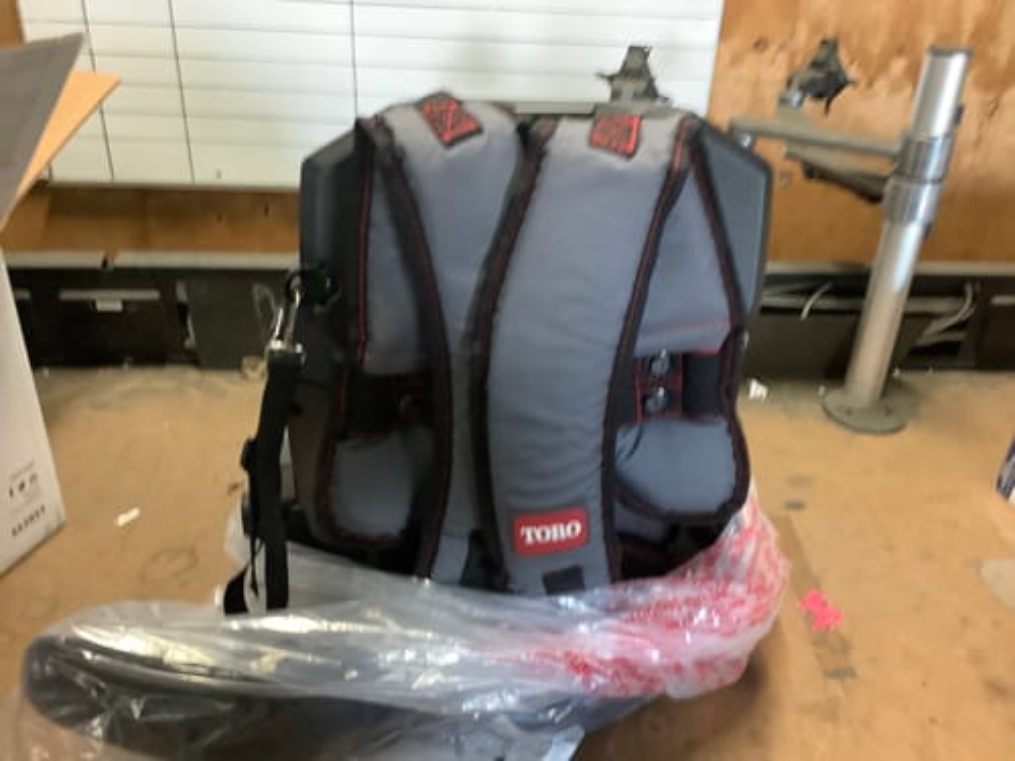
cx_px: 508
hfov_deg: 58.4
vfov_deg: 45.4
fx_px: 909
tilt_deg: -27.9
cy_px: 380
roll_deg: -3.4
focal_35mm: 31
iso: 400
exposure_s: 1/25
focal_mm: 3.3
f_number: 2.4
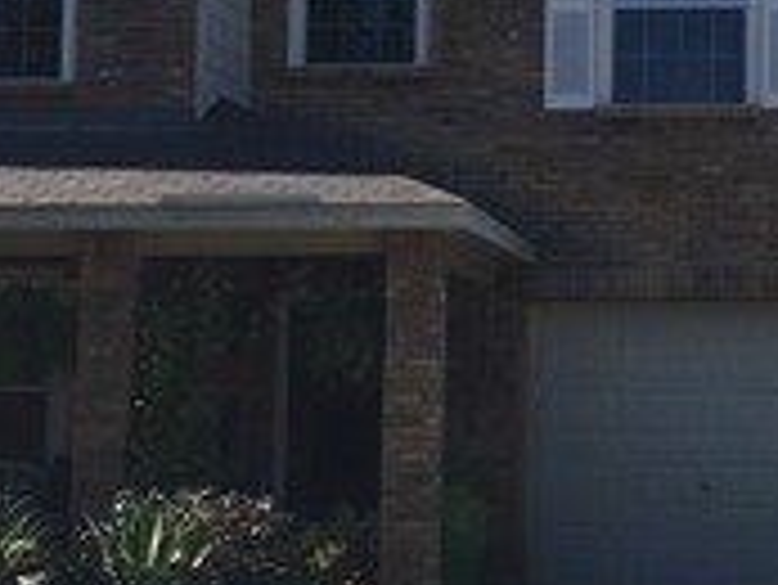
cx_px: 666
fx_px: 2407
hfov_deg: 18.1
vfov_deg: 13.8
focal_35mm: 107
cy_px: 194
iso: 32
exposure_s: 1/1721
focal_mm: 4.15
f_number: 2.2
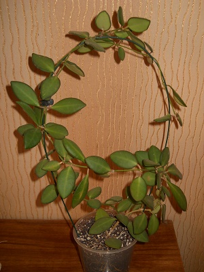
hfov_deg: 35.1
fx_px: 322
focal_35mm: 41
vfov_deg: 45.8
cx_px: 102
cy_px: 136
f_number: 3.1
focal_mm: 6.72
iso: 80
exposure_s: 1/30
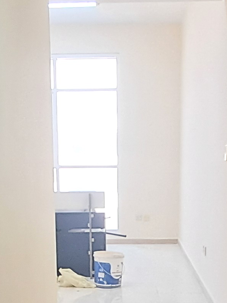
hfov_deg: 22.2
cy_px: 283
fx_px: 577
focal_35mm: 66
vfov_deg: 28.1
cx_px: 104
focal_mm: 1.64
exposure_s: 1/40
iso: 80
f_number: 2.2
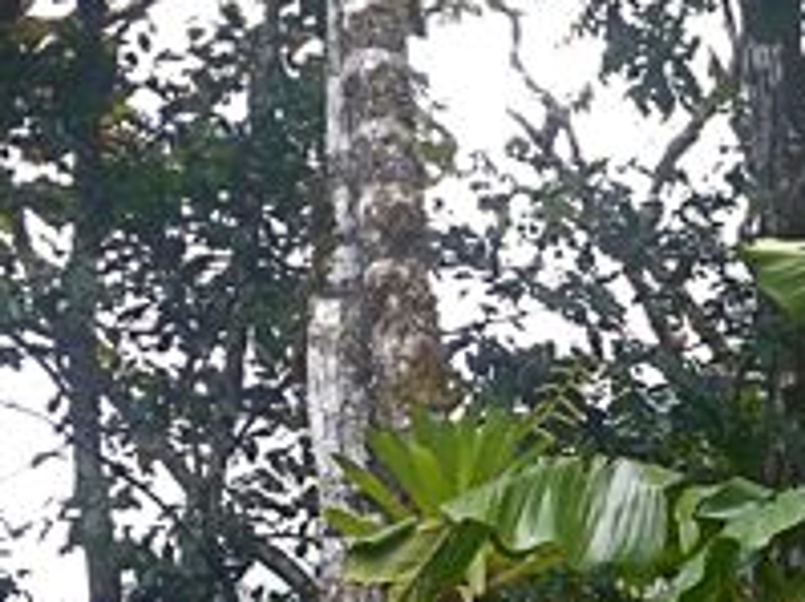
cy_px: 792
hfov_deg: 5.4
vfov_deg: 4.1
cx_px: 1214
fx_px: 8390
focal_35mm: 361
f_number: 5.9
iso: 132
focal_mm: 24
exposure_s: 1/64.8
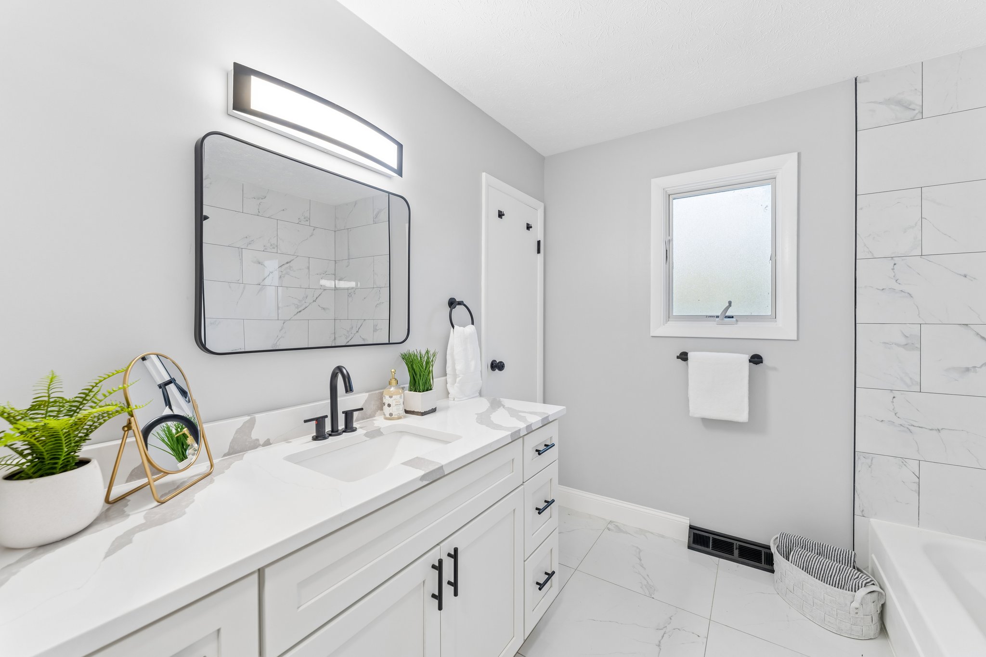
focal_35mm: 14
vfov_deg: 81.2
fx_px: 383
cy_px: 328
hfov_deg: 104.3
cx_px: 493
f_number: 5.6
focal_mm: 14
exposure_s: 1/25
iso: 200
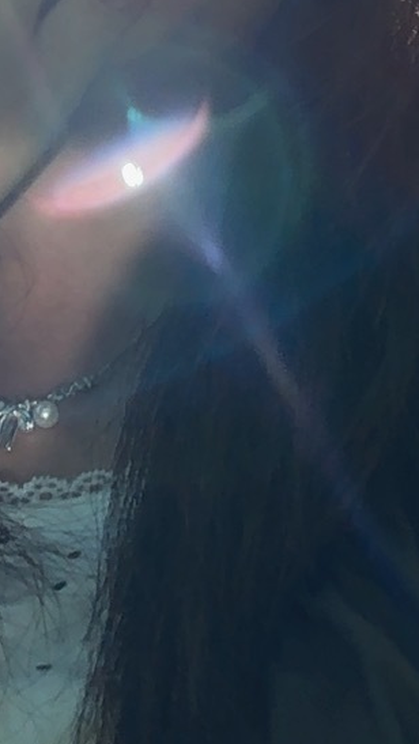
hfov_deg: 12.4
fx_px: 1895
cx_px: -34
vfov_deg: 20.6
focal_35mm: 96
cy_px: -177
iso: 32
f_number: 1.9
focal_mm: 2.69
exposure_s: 1/702
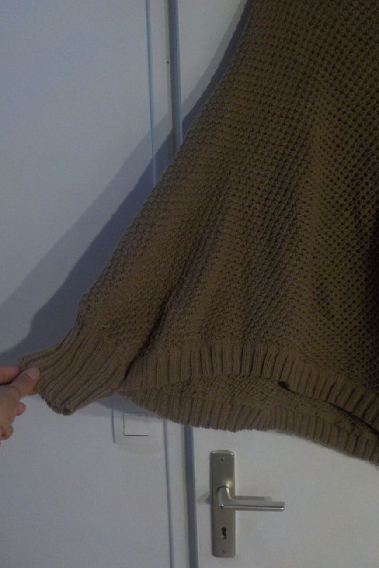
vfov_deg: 58.7
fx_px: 505
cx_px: 195
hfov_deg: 41.1
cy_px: 279
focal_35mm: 32
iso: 450
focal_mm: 4.1
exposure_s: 1/15
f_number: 3.3
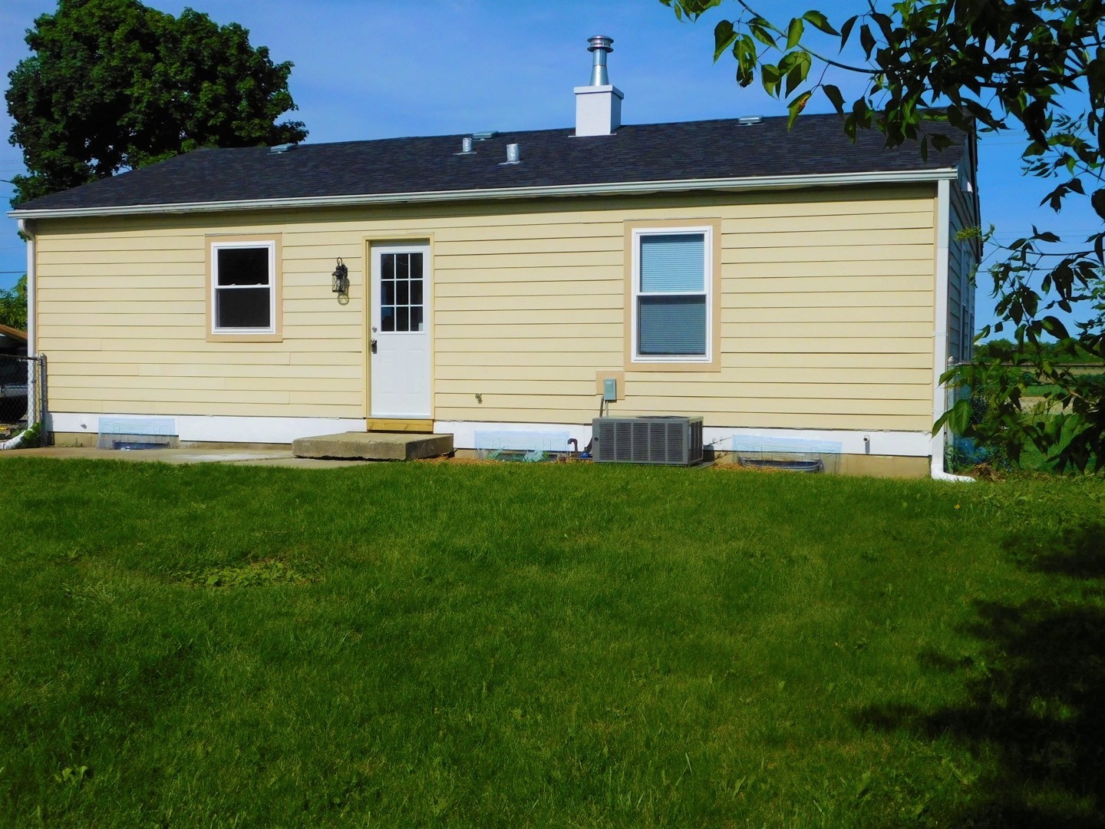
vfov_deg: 36.0
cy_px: 414
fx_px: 1277
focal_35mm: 40
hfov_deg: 46.8
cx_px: 552
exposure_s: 1/1000
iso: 125
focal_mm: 7.1
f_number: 7.2
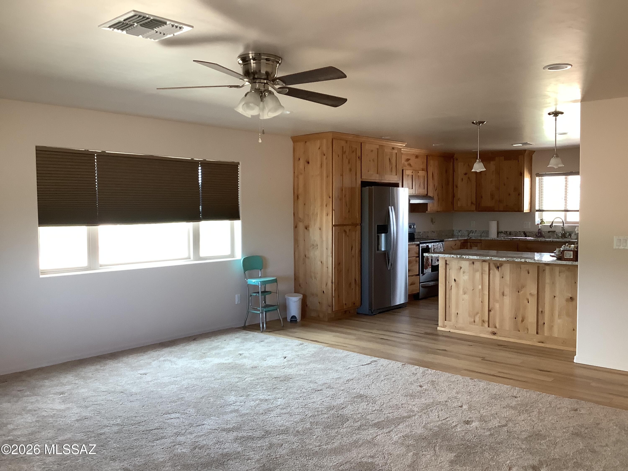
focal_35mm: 31
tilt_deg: -4.1
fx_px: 562
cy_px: 236
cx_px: 314
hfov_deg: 58.4
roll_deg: +0.6
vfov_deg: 45.4
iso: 125
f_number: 2.4
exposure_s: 1/60
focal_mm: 3.3
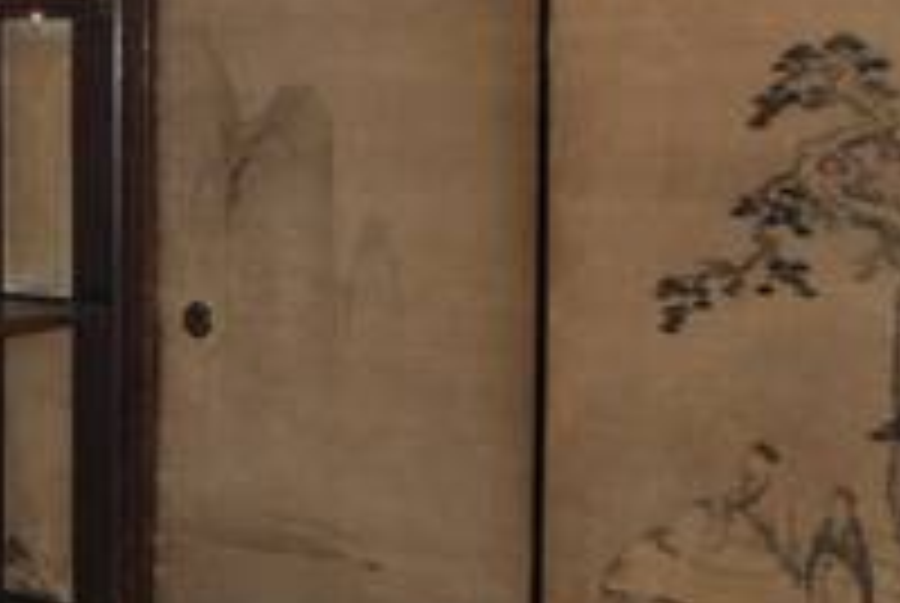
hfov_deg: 19.7
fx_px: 2404
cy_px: 259
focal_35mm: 96
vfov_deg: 14.3
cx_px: -243
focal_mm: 20
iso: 250
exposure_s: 1/60
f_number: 3.8
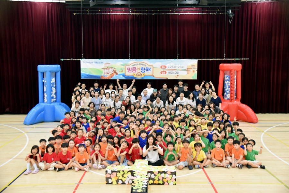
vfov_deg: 30.8
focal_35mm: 44
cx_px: 144
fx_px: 349
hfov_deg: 45.0
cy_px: 96
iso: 1250
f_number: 4
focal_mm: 29
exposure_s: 1/60
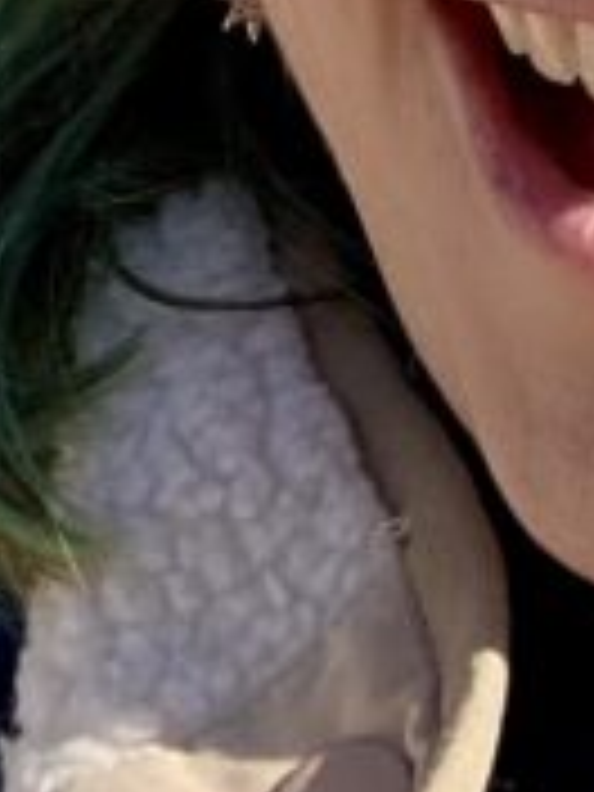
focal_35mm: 175
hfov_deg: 8.5
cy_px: -1390
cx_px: 40
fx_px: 4004
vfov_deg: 9.4
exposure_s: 1/1000
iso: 25
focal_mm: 2.71
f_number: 2.2
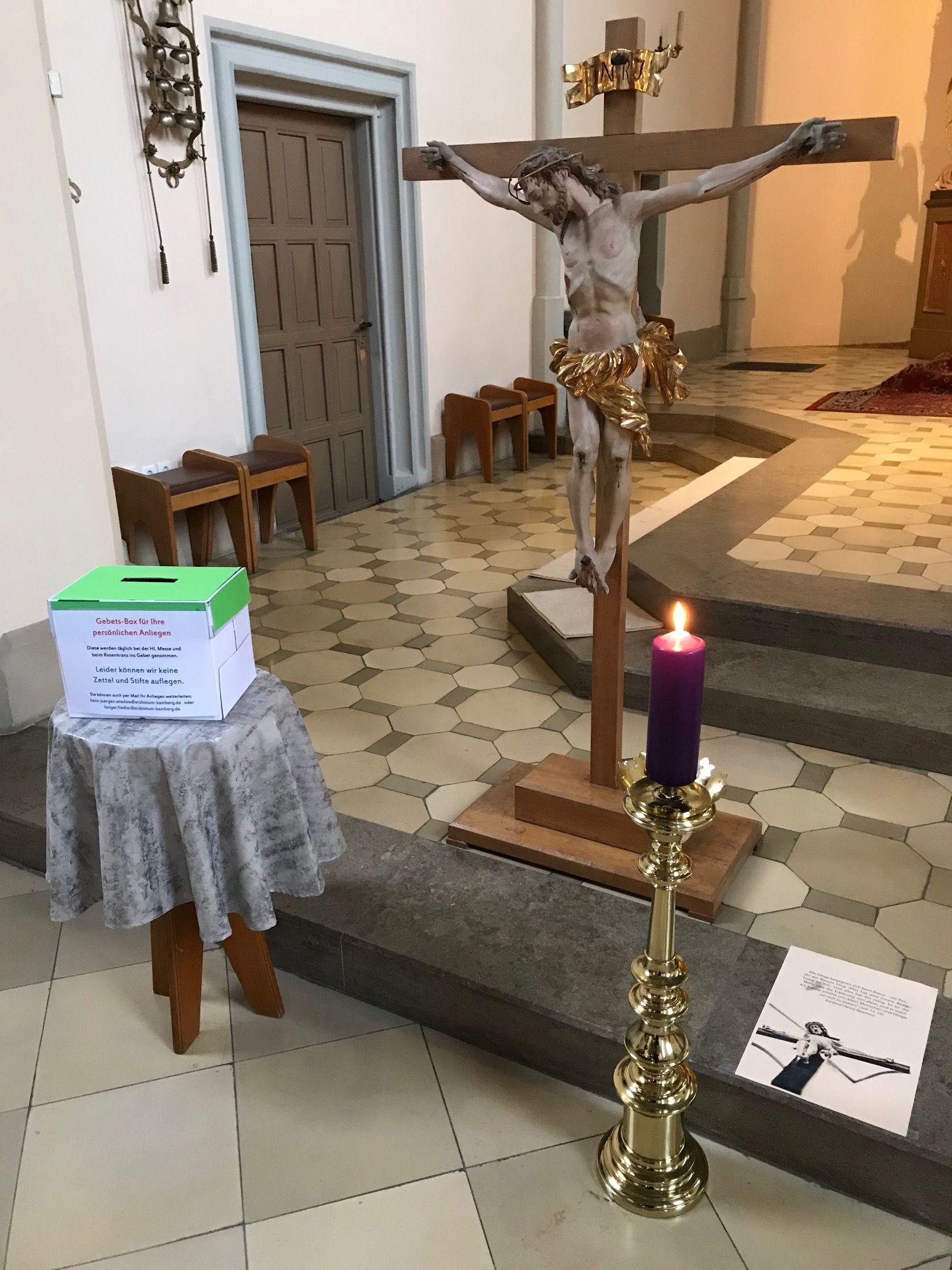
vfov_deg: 63.4
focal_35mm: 28
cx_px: 476
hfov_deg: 49.7
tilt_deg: -20.0
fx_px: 1027
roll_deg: +0.9
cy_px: 635
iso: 100
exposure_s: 1/11
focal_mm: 3.99
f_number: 1.8
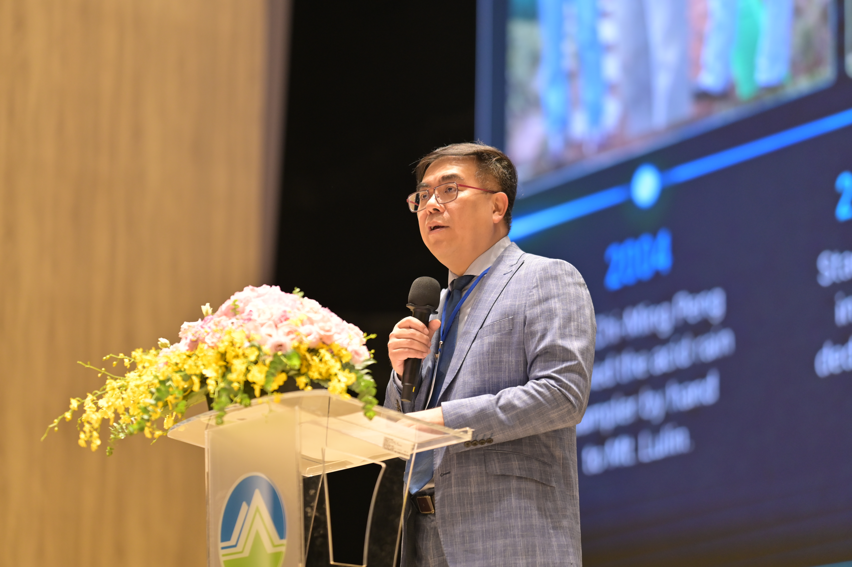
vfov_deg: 10.1
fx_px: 3193
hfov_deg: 15.2
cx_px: 426
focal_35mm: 135
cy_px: 284
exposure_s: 1/320
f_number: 1.8
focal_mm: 135
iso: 1000
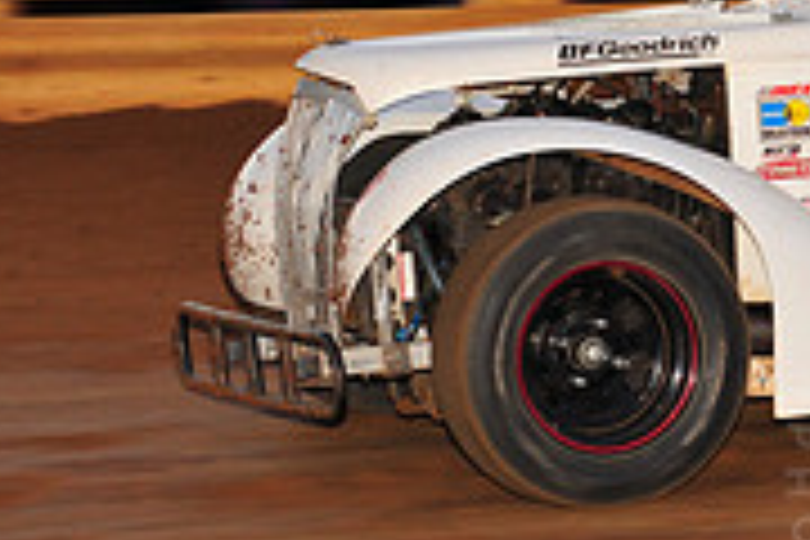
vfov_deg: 2.5
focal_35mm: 548
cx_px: 1053
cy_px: 50
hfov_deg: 3.8
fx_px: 12329
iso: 800
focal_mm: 170
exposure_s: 1/250
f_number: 6.3
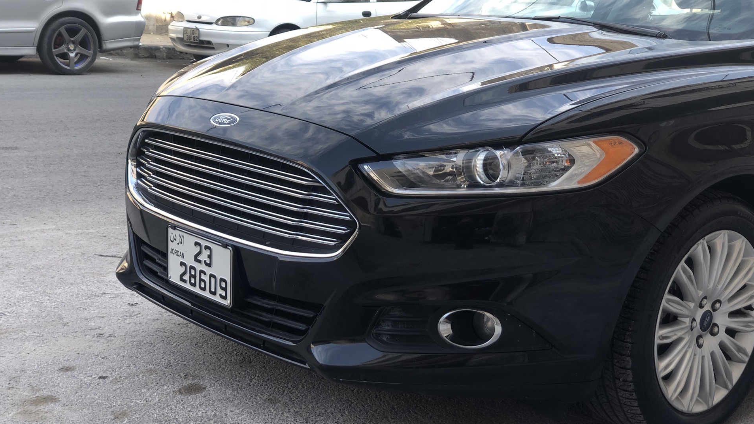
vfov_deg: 21.1
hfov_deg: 36.6
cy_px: 227
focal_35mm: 57
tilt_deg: -10.7
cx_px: 378
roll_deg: -2.0
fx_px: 1140
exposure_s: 1/120
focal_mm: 6
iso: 16
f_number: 2.4
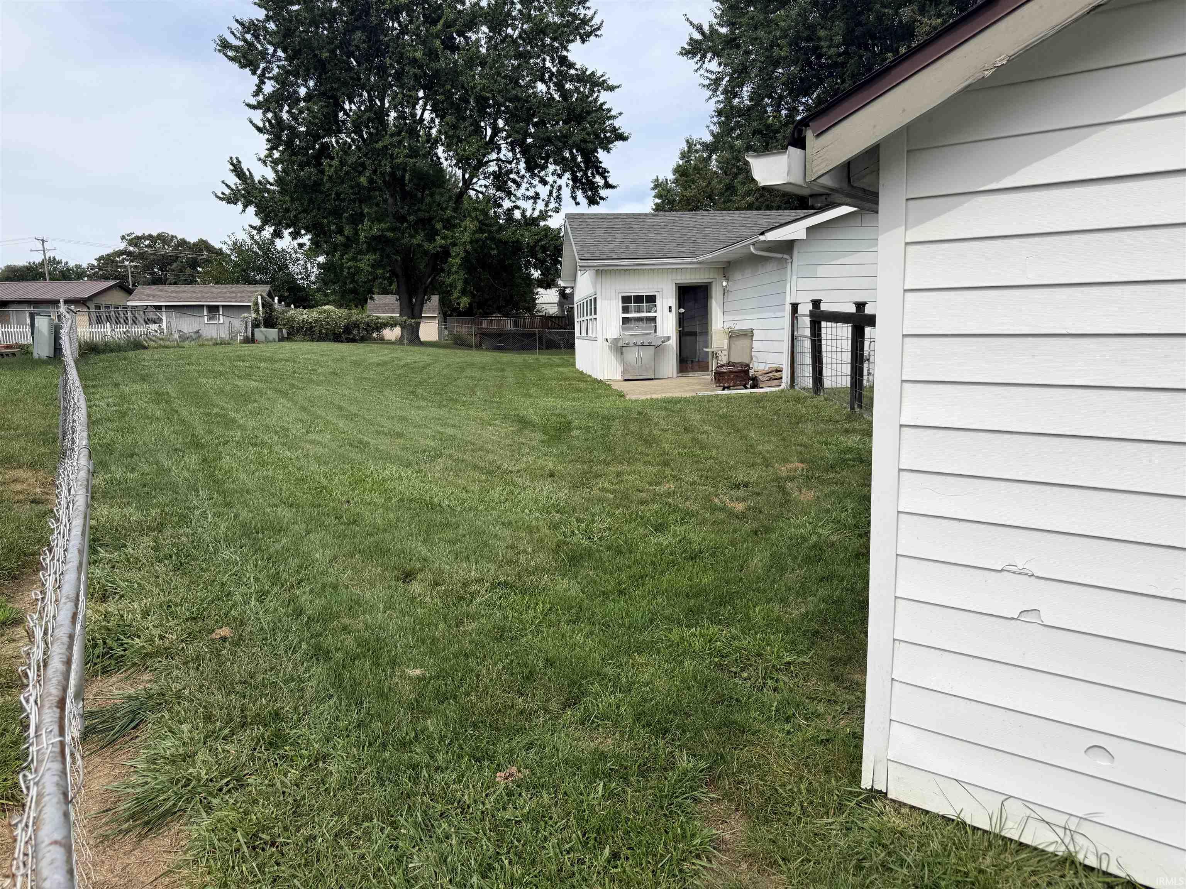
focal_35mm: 24
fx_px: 822
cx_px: 593
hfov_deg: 71.6
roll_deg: +1.2
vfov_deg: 56.8
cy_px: 444
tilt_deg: -7.8
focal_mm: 6.76
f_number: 1.78
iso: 80
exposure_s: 1/4405
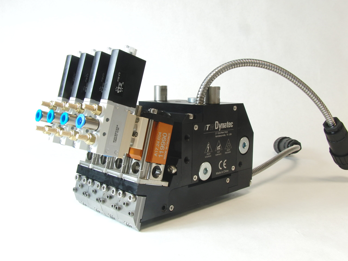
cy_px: 130
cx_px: 174
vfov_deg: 39.7
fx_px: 362
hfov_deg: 51.4
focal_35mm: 36
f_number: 7.5
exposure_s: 1/8
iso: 100
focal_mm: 7.3
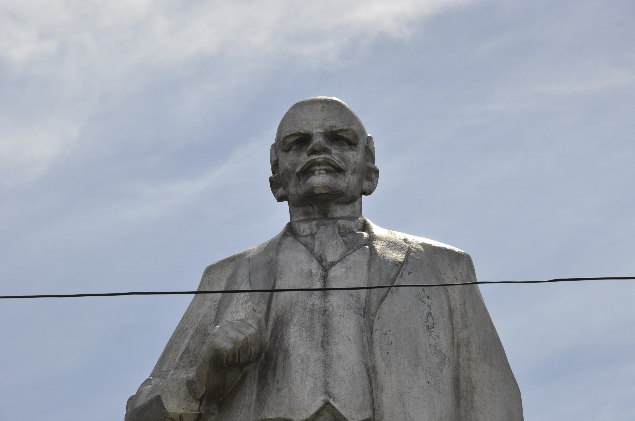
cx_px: 318
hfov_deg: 13.1
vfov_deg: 8.7
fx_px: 2775
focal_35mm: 158
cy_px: 210
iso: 200
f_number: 13
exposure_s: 1/640
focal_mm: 105
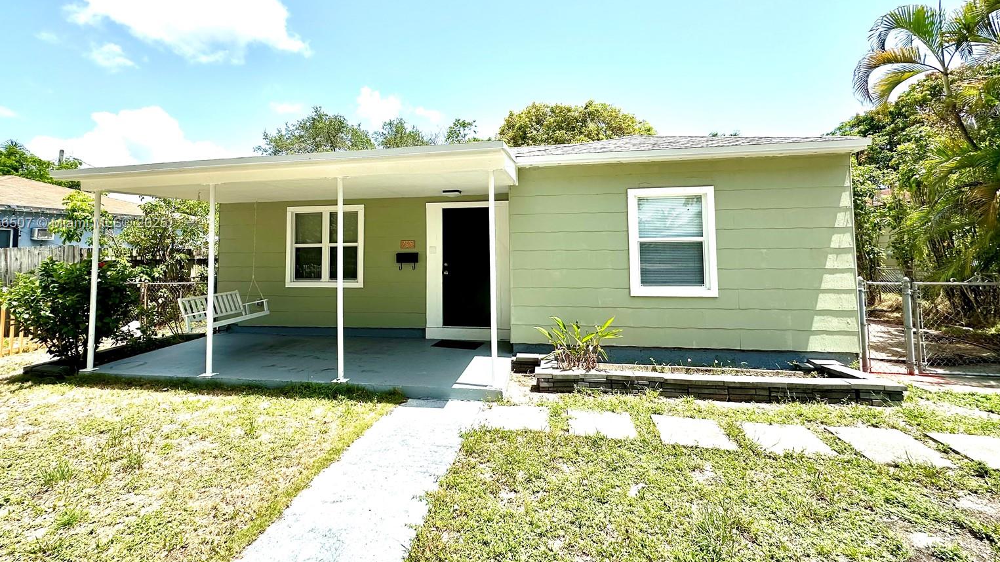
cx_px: 483
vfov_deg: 66.4
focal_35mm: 16
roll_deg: +0.2
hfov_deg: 99.3
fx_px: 424
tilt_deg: +3.5
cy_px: 224
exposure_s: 1/1473
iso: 50
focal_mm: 2.22
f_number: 2.2
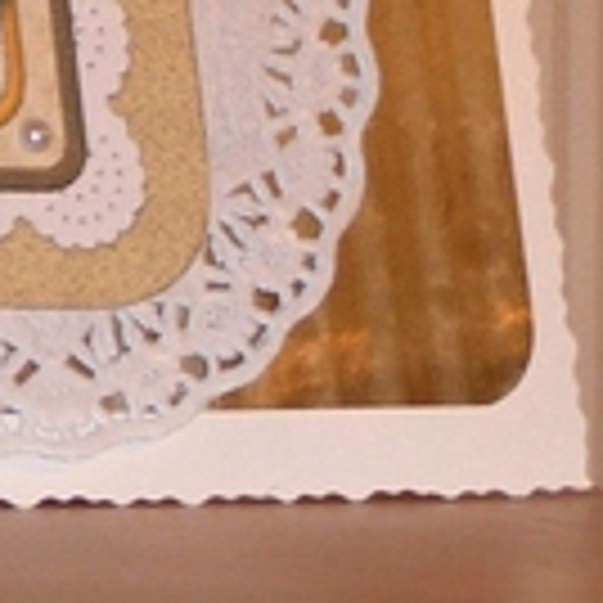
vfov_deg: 7.7
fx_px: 4434
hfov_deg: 7.6
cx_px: -333
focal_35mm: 225
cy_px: -124
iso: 100
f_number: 4.1
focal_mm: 7.6
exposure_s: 1/30
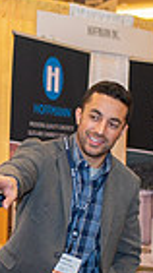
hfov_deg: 7.6
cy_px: 317
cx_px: 24
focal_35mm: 158
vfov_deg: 13.3
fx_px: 1143
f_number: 2
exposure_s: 1/125
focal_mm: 35
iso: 320
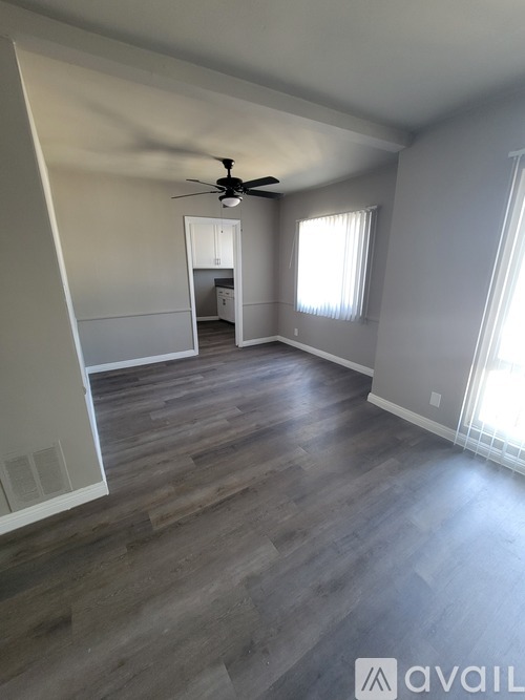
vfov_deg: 106.2
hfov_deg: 89.9
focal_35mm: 13
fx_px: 263
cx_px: 262
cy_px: 350
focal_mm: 2.2
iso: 320
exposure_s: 1/60
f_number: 2.2
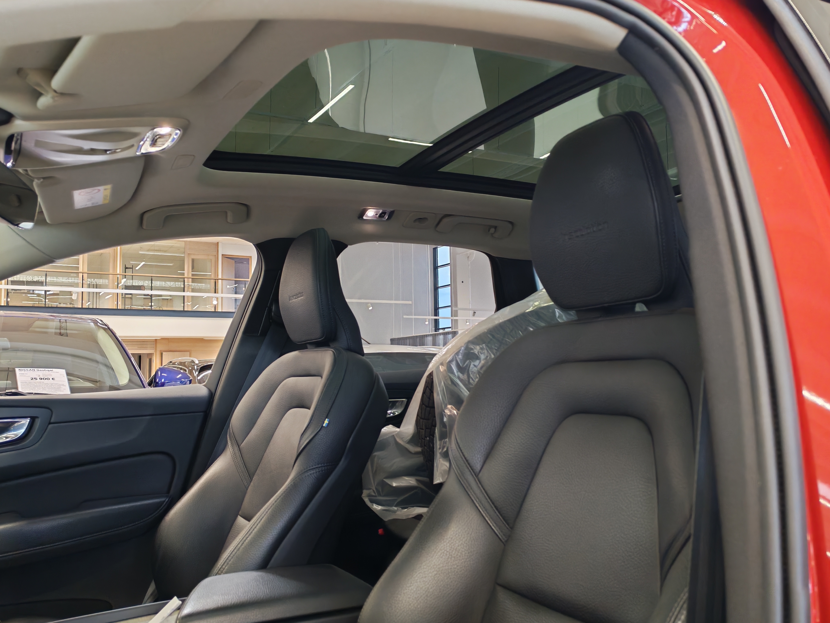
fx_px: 767
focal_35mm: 32
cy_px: 312
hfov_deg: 56.8
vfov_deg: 44.2
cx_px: 415
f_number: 1.9
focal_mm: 6.12
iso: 844
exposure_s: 1/100
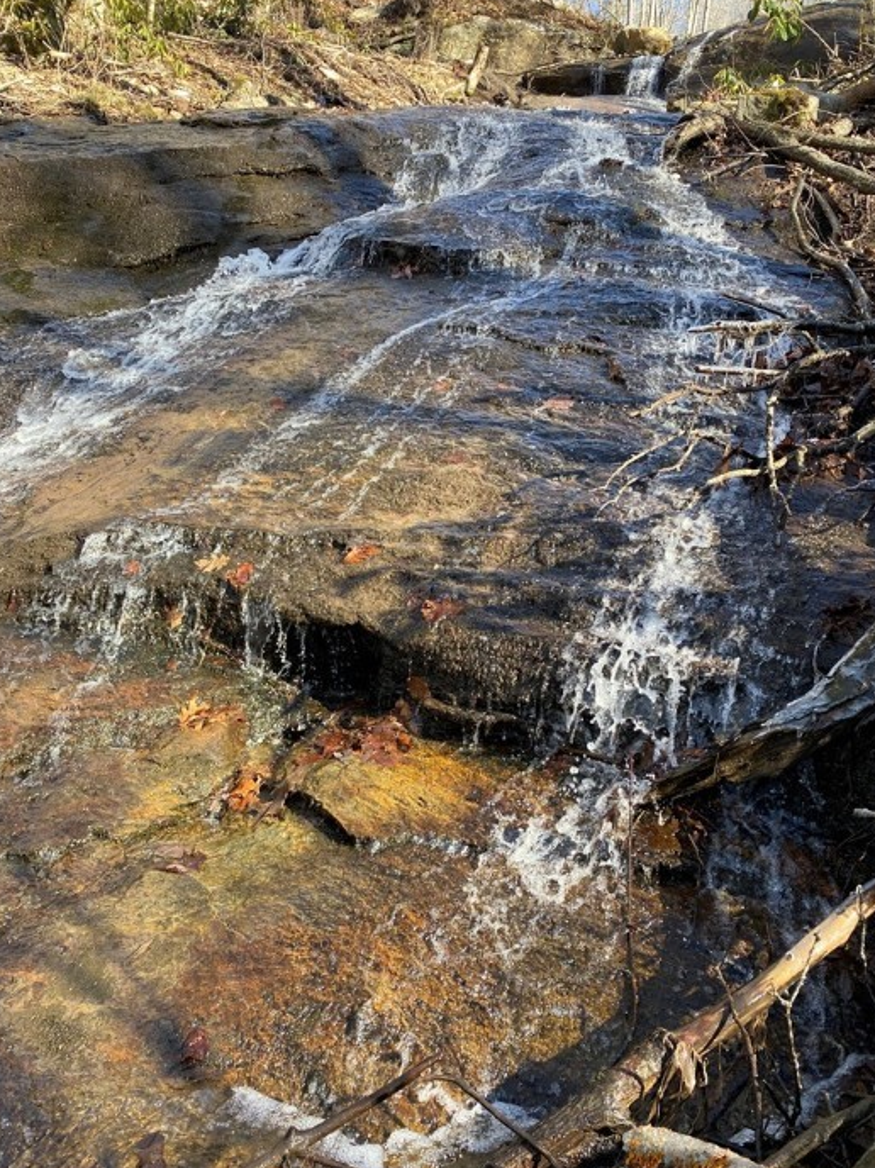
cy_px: 587
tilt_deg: -6.0
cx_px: 477
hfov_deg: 48.1
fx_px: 978
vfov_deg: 61.7
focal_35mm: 29
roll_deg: -3.3
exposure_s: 1/147
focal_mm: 4.25
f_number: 1.8
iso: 32
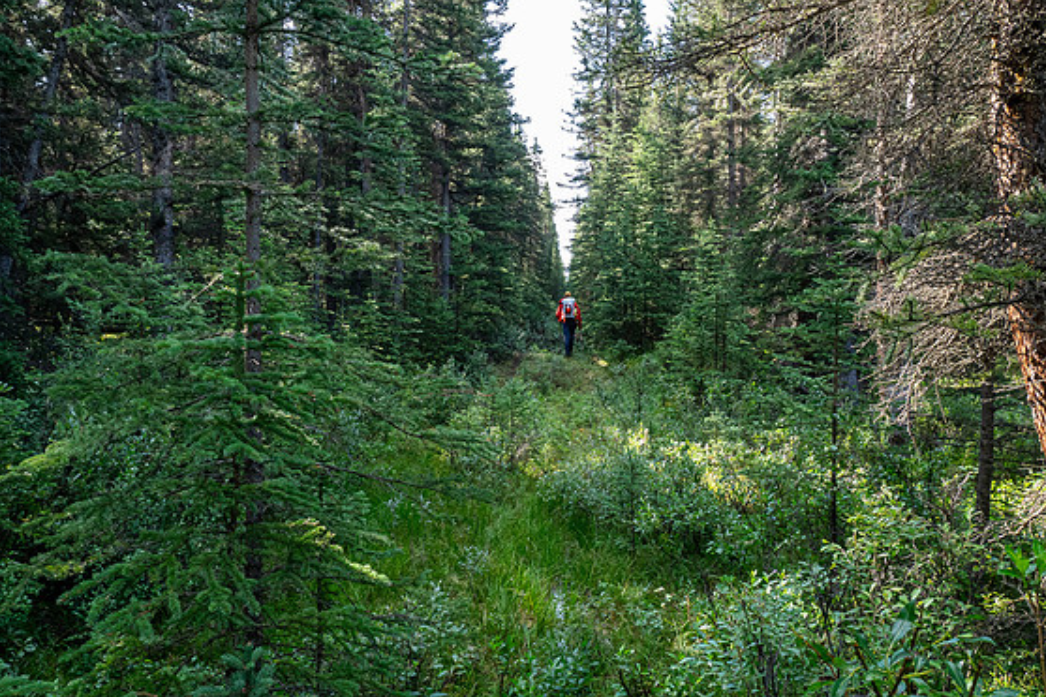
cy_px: 341
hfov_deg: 69.4
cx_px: 515
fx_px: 755
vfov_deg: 49.5
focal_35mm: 26
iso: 500
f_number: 8
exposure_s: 1/60
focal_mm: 12
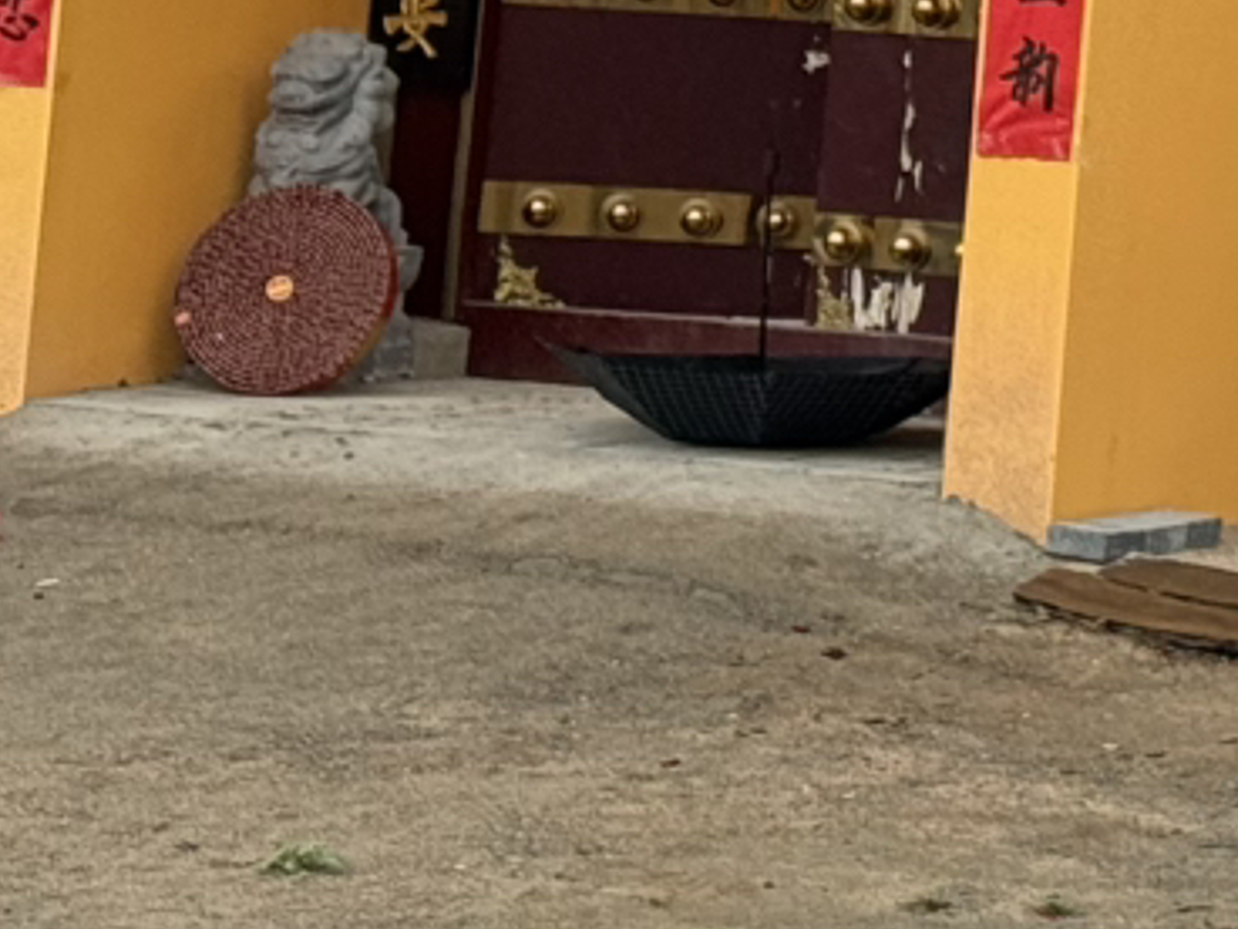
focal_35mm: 195
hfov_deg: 9.5
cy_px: -811
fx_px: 6974
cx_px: 2446
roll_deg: -3.4
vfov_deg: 7.4
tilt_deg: +5.7
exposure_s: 1/225
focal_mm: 6.76
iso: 100
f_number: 1.78
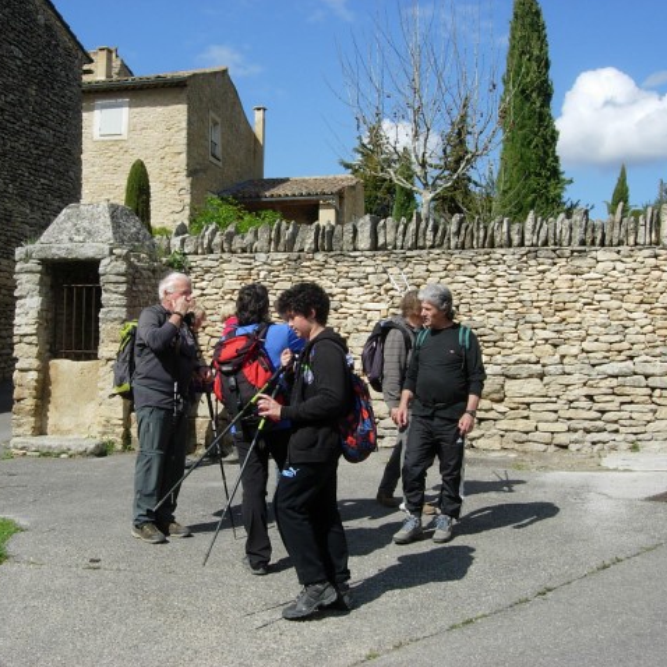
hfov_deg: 37.5
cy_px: 334
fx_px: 981
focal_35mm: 45
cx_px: 297
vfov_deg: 37.6
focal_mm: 7.8
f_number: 4.8
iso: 64
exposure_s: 1/767
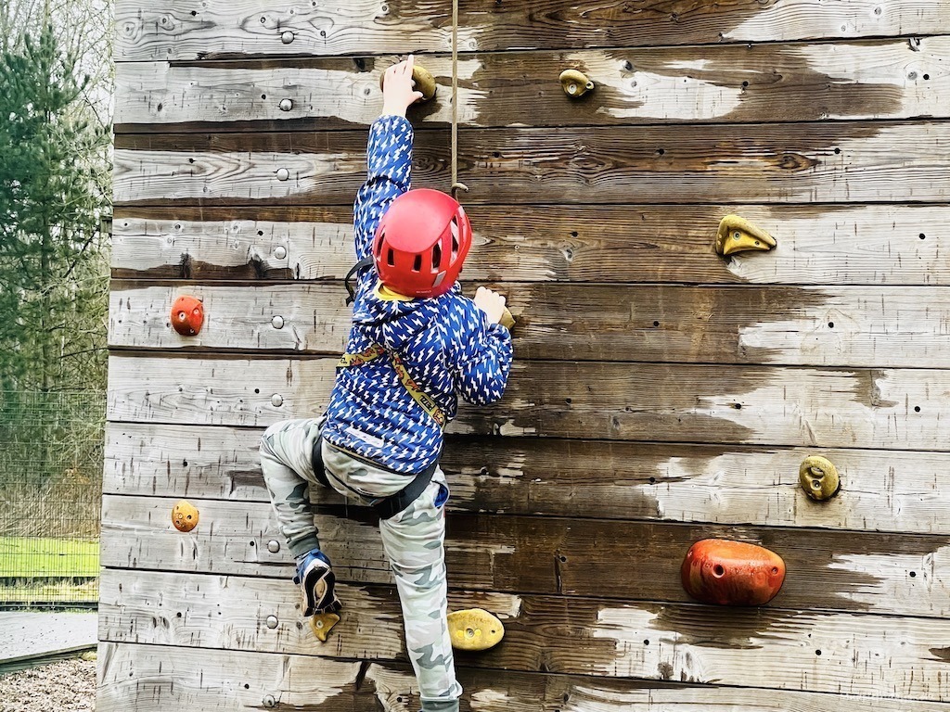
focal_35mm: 77
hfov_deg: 25.3
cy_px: 356
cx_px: 475
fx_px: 2113
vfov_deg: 19.1
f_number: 2.8
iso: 125
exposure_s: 1/99
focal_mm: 9
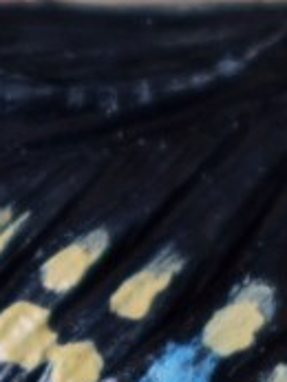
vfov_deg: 3.8
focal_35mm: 527
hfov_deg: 2.8
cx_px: 541
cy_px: 307
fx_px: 5821
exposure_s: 1/100
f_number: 5.6
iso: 400
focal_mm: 55
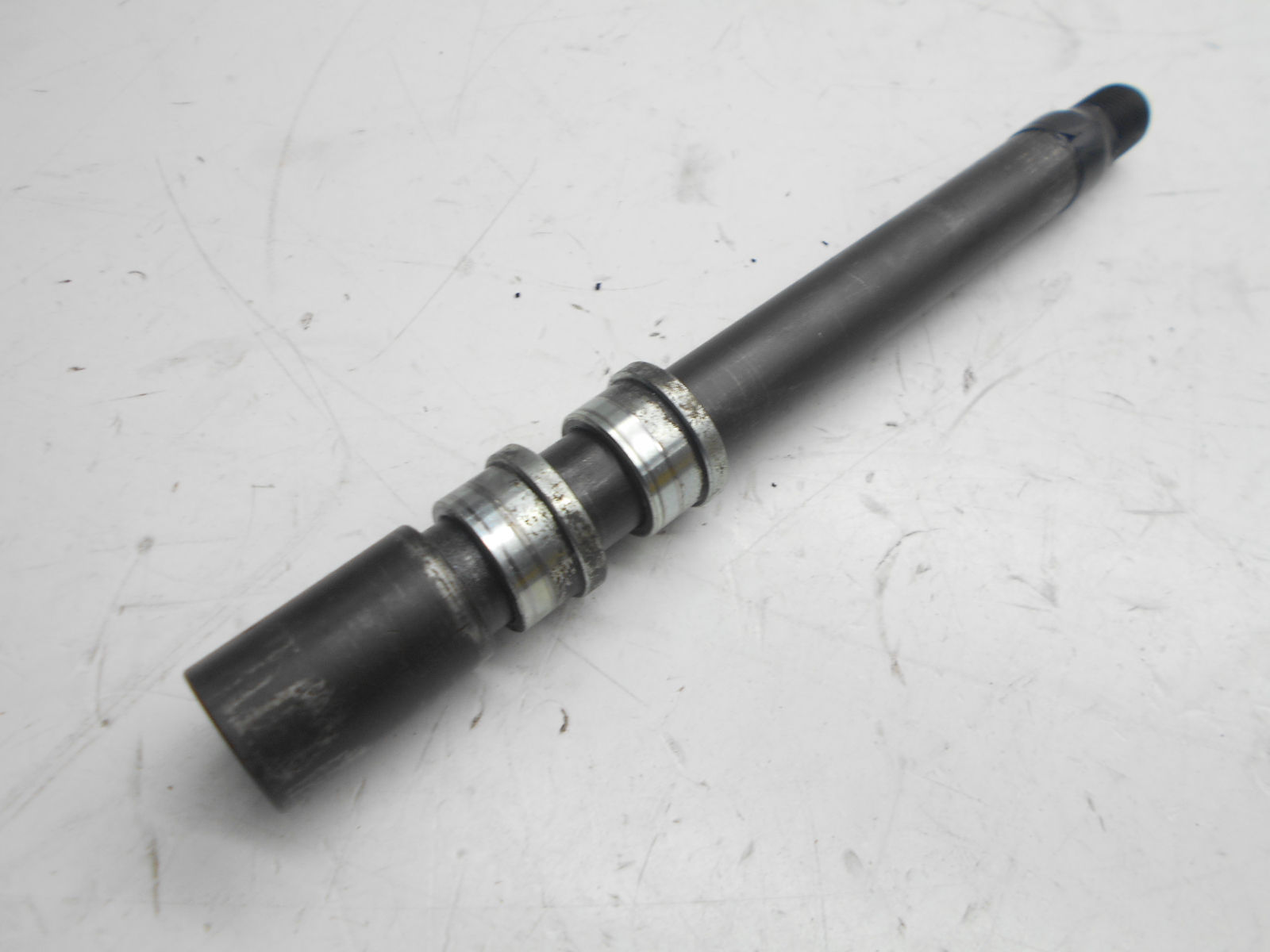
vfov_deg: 53.1
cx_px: 635
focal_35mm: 26
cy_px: 476
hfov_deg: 67.3
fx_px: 954
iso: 80
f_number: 3.2
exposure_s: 1/50
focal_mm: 4.6
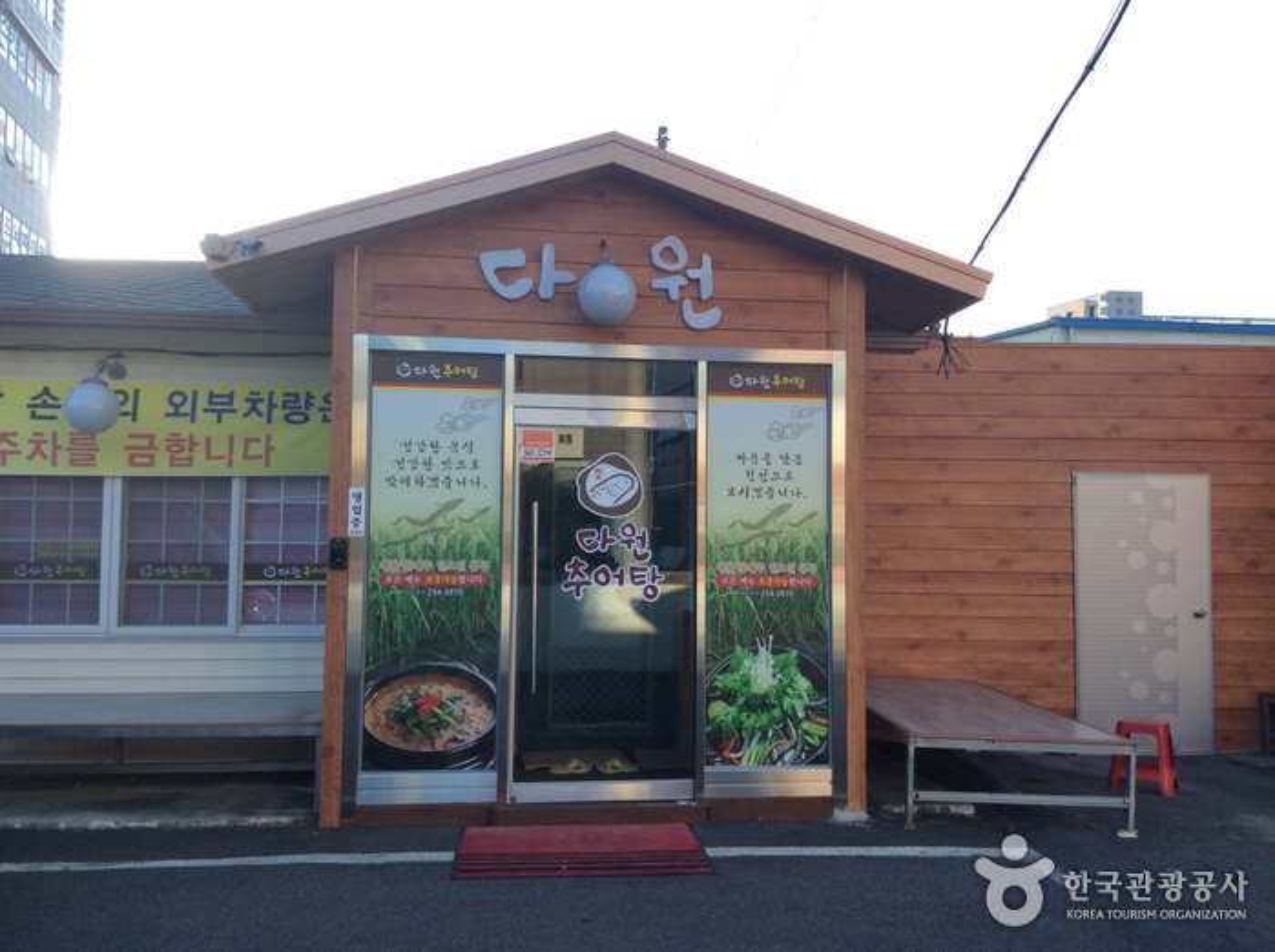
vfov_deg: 42.8
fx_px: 1214
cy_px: 476
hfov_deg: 55.4
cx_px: 638
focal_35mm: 33
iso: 32
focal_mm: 3.3
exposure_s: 1/355
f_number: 2.4
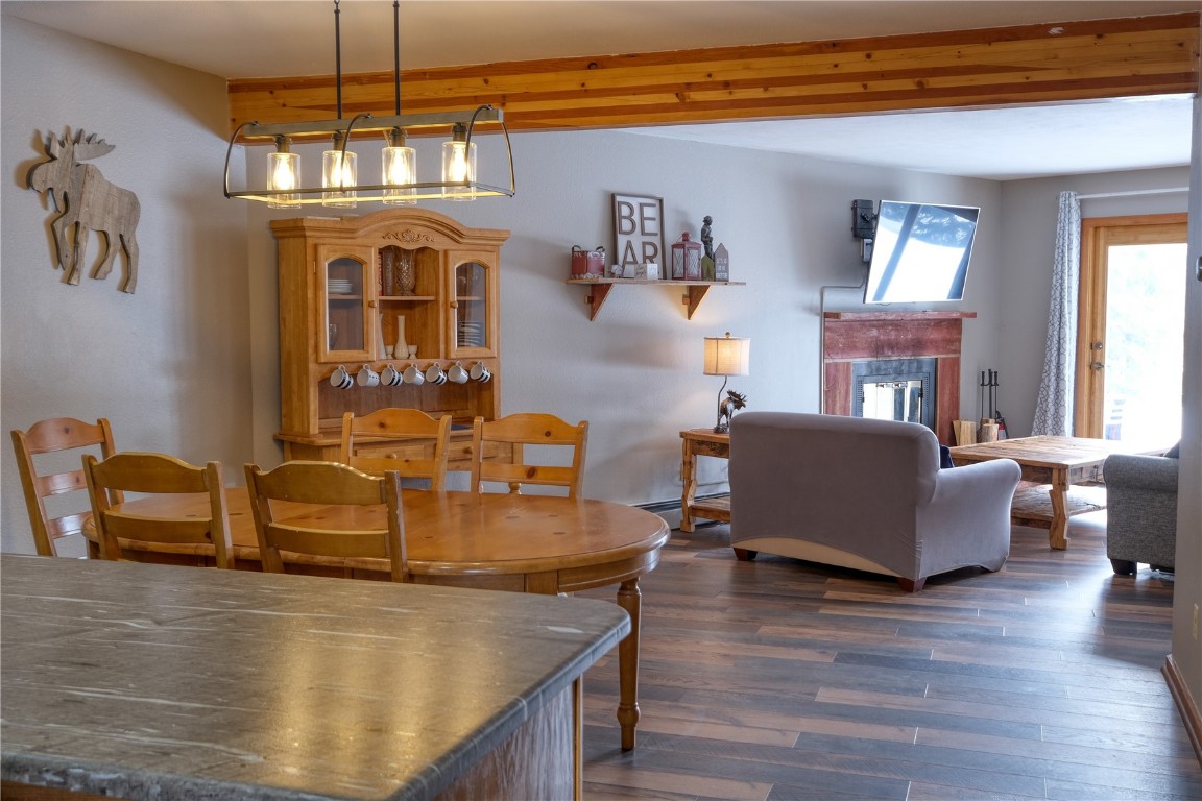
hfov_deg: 53.1
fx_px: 1202
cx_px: 601
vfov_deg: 36.9
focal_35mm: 36
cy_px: 400
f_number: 5.6
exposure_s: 1/60
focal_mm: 24
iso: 800
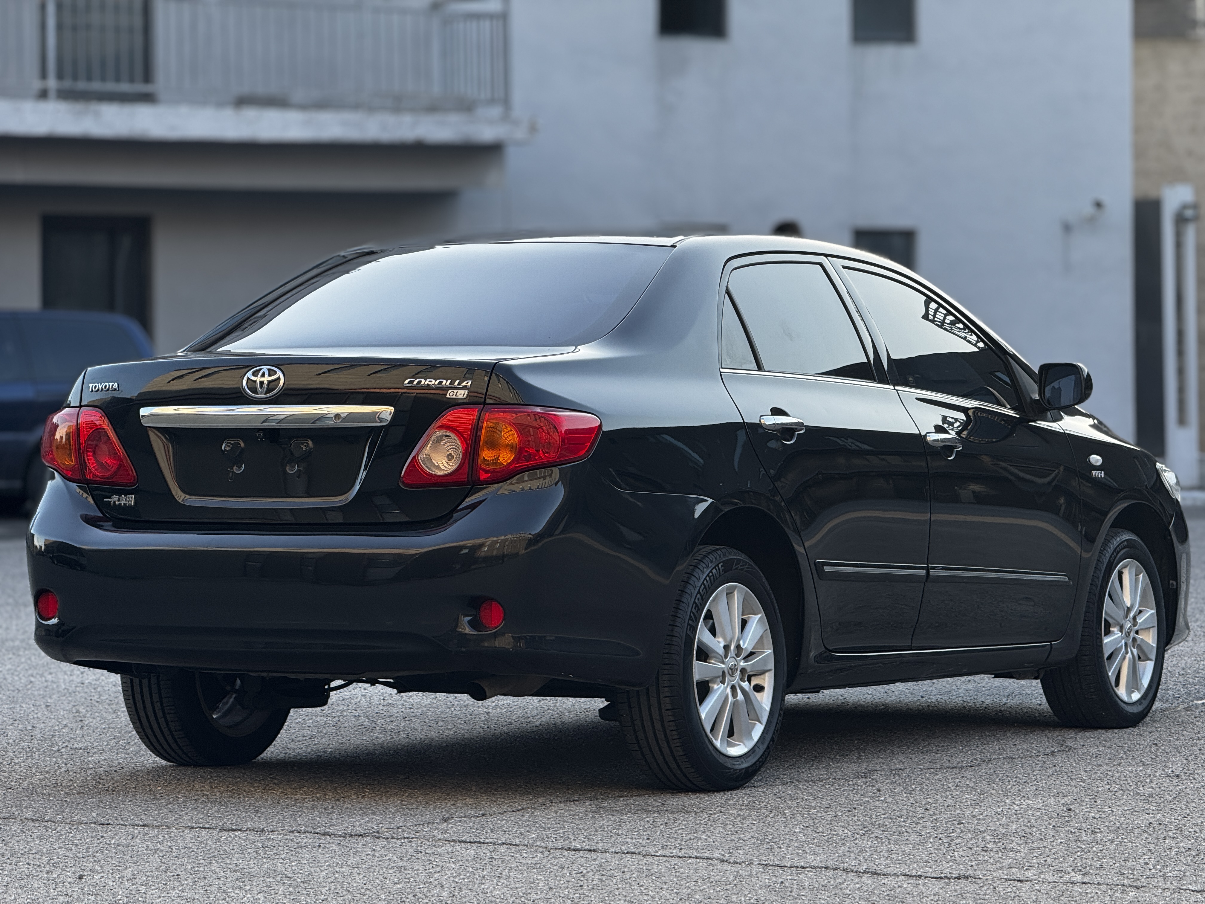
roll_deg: +0.7
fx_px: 4177
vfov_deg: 12.3
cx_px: 602
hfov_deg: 16.4
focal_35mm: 120
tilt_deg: -0.1
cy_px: 452
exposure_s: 1/190
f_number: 2.8
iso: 50
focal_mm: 15.66
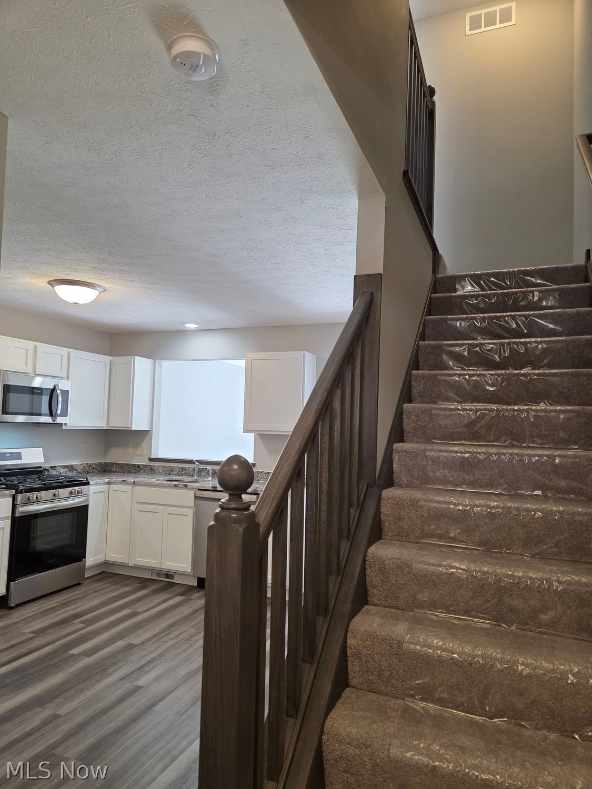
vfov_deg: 73.9
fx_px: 524
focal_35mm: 23
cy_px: 394
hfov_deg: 58.9
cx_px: 296
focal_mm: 5.4
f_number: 1.8
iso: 160
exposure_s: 1/120
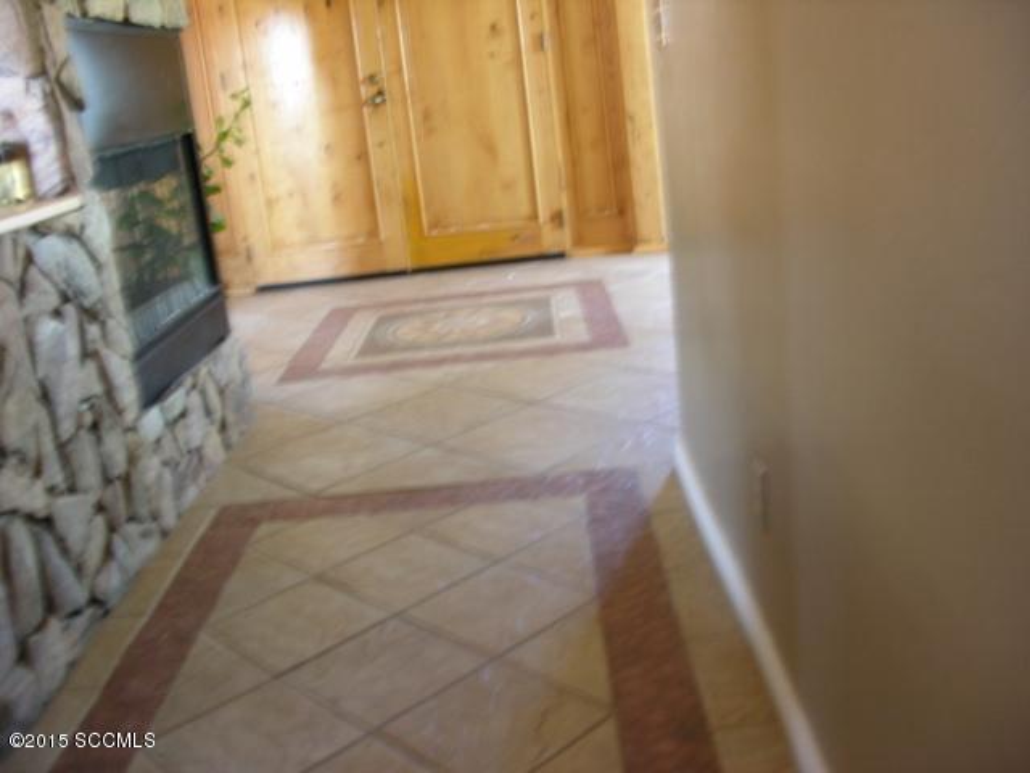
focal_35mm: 35
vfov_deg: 40.7
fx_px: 1041
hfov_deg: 52.6
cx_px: 515
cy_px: 386
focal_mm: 8.9
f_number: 2.8
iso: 122
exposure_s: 1/4
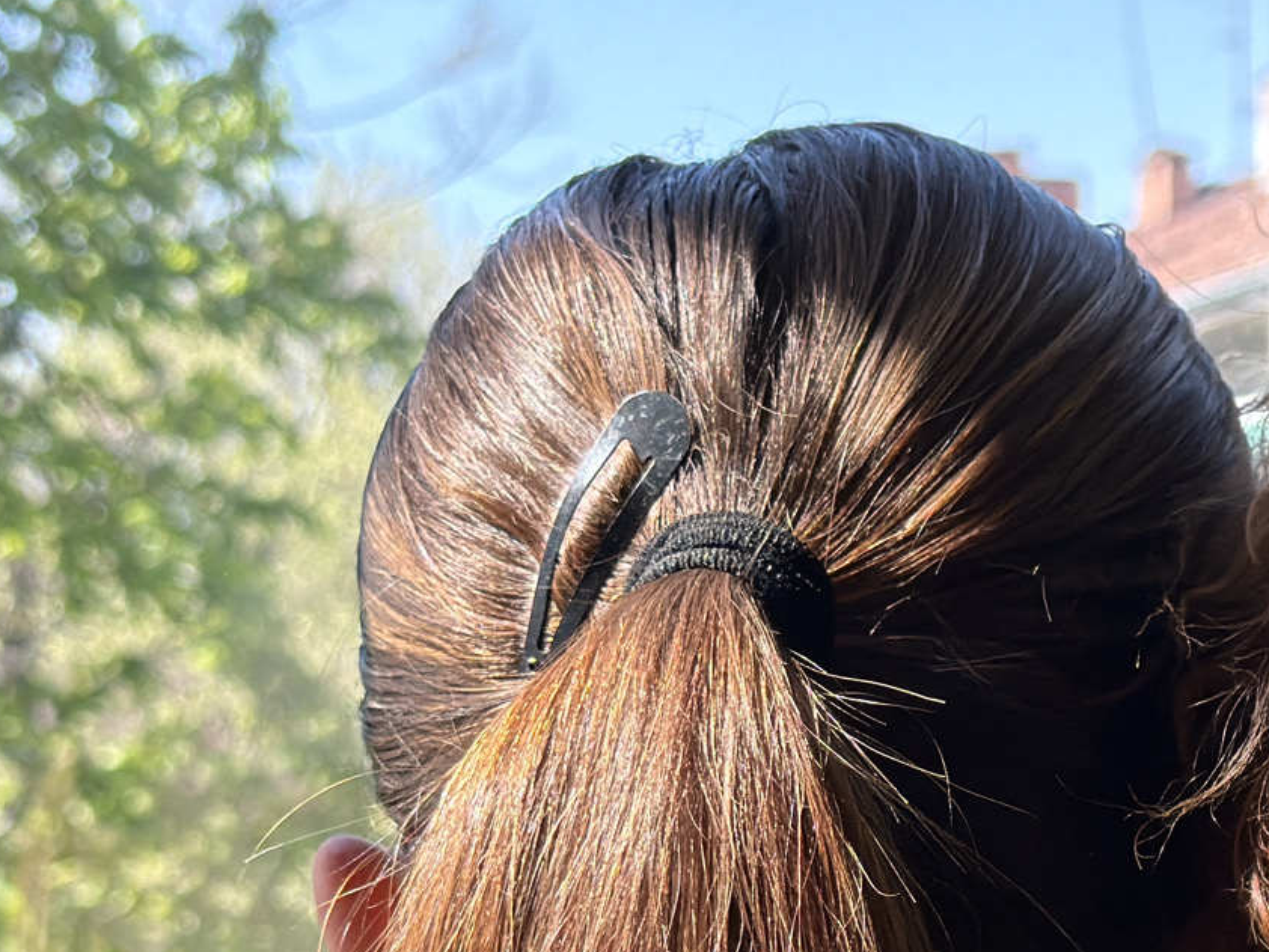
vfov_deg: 12.8
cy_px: 994
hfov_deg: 17.2
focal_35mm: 114
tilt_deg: -1.9
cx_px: 933
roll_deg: +0.5
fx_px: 4180
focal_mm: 6.76
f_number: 1.78
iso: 200
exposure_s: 1/769
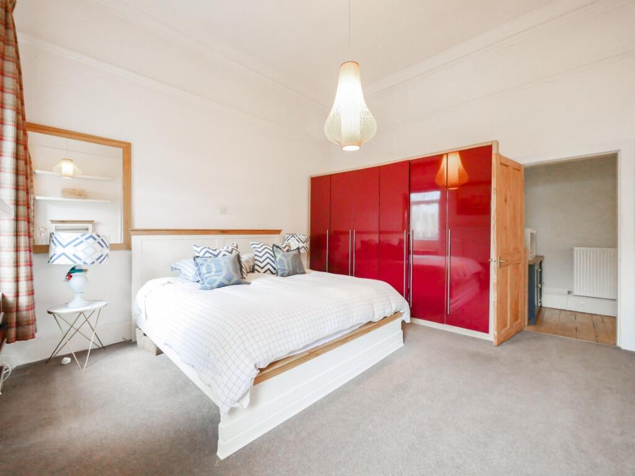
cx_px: 318
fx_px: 257
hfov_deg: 102.1
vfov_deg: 85.7
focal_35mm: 14
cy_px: 238
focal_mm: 7
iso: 1600
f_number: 4
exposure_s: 1/60
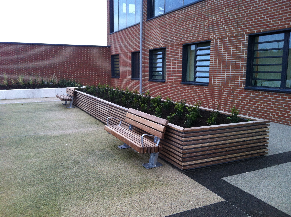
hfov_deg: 52.7
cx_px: 146
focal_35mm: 35
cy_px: 108
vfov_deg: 40.6
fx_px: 294
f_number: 2.8
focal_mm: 3.85
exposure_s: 1/120
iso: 125
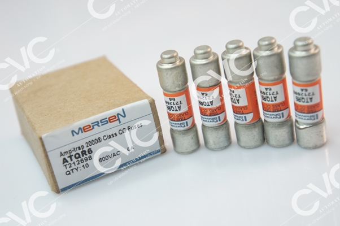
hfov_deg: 31.2
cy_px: 113
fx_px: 608
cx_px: 170
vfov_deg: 21.0
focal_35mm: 64
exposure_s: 1/40
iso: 1600
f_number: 4.5
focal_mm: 43
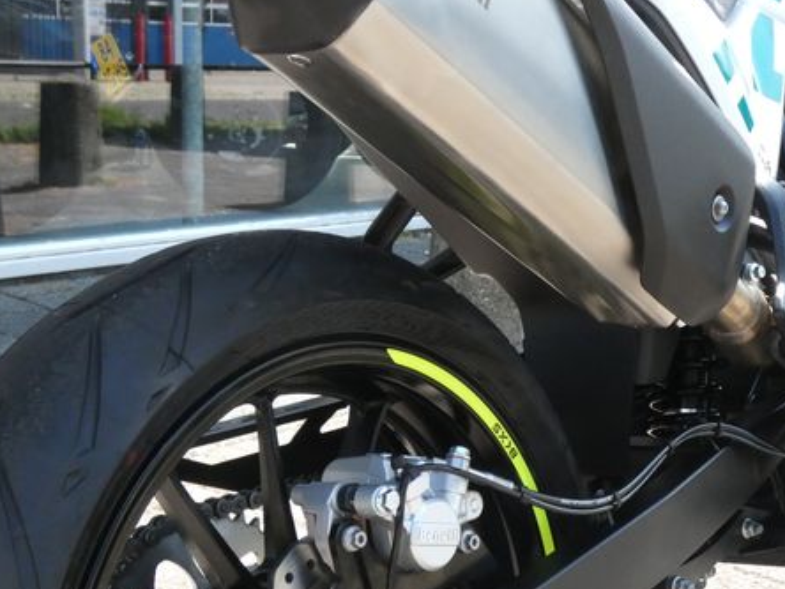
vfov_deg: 23.6
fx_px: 1406
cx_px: 550
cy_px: 318
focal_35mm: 62
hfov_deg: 30.9
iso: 800
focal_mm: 7.8
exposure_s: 1/800
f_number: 4.5
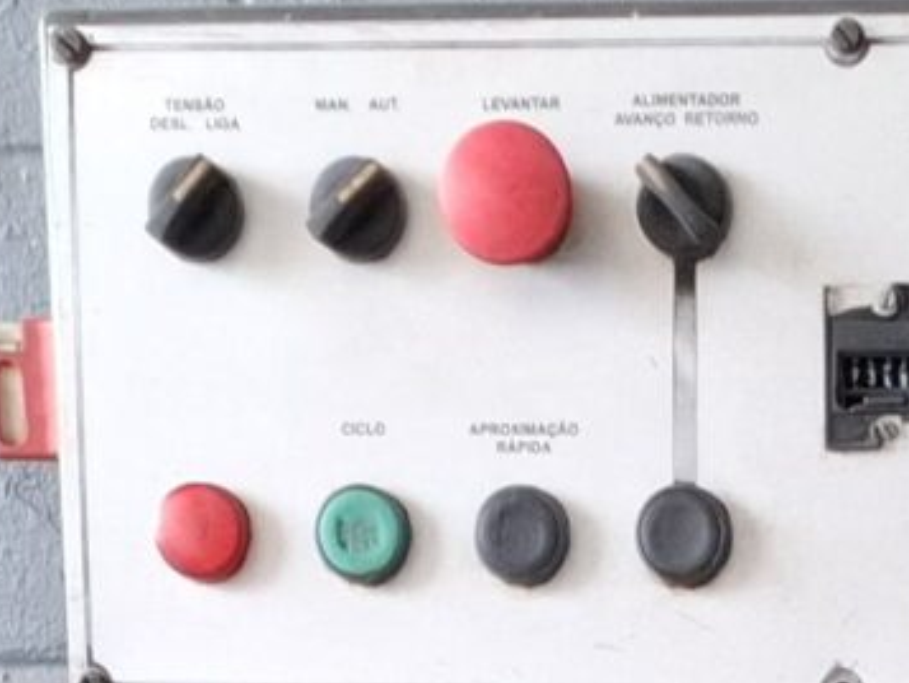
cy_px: 2212
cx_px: 980
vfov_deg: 7.6
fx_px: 4334
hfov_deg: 11.8
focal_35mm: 165
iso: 200
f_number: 1.8
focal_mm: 5.54
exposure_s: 1/60
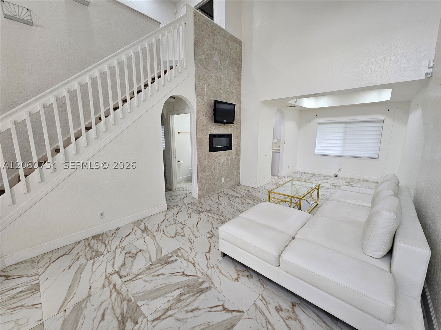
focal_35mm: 13
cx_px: 220
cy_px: 165
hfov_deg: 106.2
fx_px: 166
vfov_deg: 89.9
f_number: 2.2
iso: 80
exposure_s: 1/60
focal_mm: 2.2
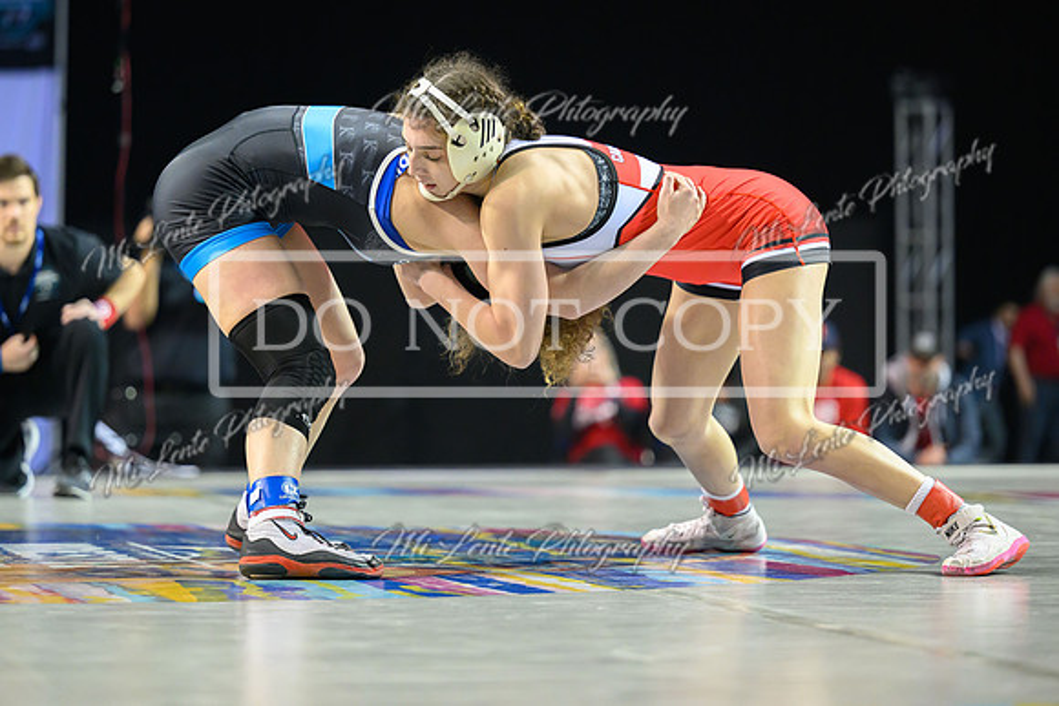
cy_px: 313
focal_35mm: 145
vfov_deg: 9.5
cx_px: 475
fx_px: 4262
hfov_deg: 14.2
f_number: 2.8
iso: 4000
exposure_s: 1/800
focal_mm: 130
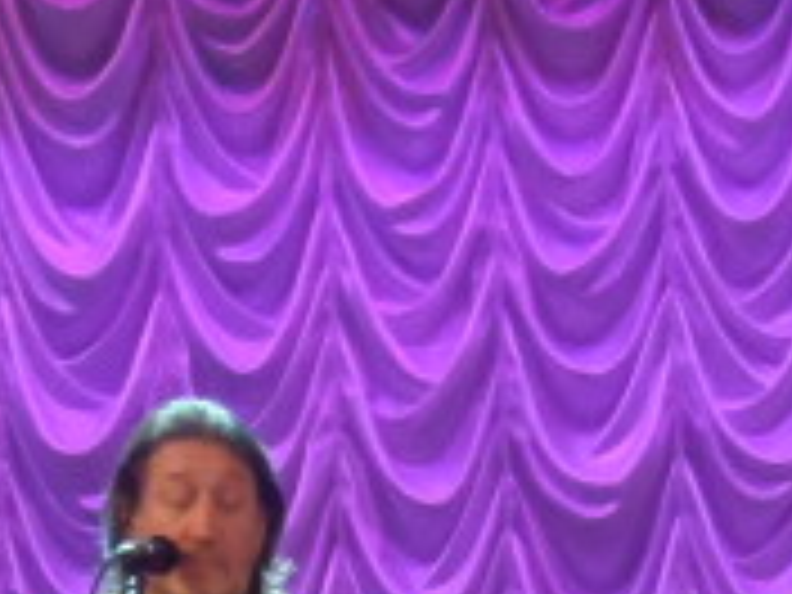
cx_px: 288
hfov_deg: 10.9
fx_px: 4164
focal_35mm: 182
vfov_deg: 8.0
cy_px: 790
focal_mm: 6.8
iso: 800
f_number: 3.7
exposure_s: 1/30
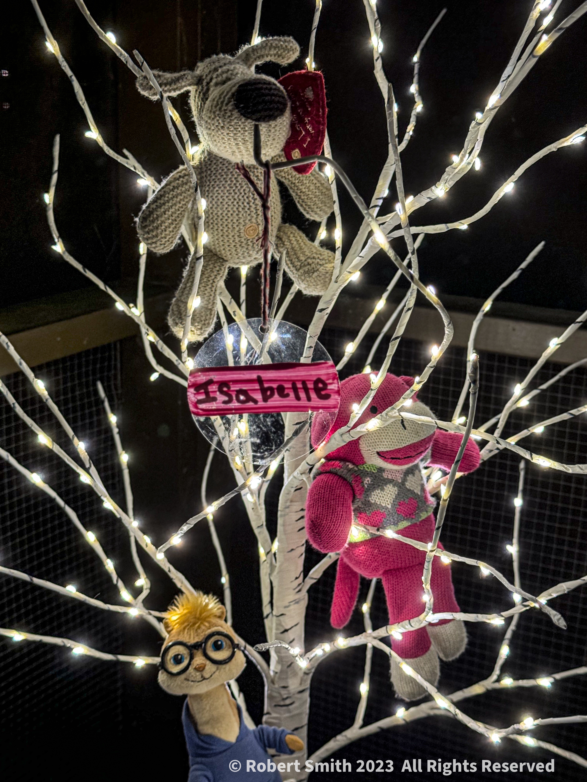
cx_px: 294
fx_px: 1085
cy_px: 391
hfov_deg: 30.3
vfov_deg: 39.7
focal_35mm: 48
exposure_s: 1/60
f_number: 1.8
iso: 250
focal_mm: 6.86
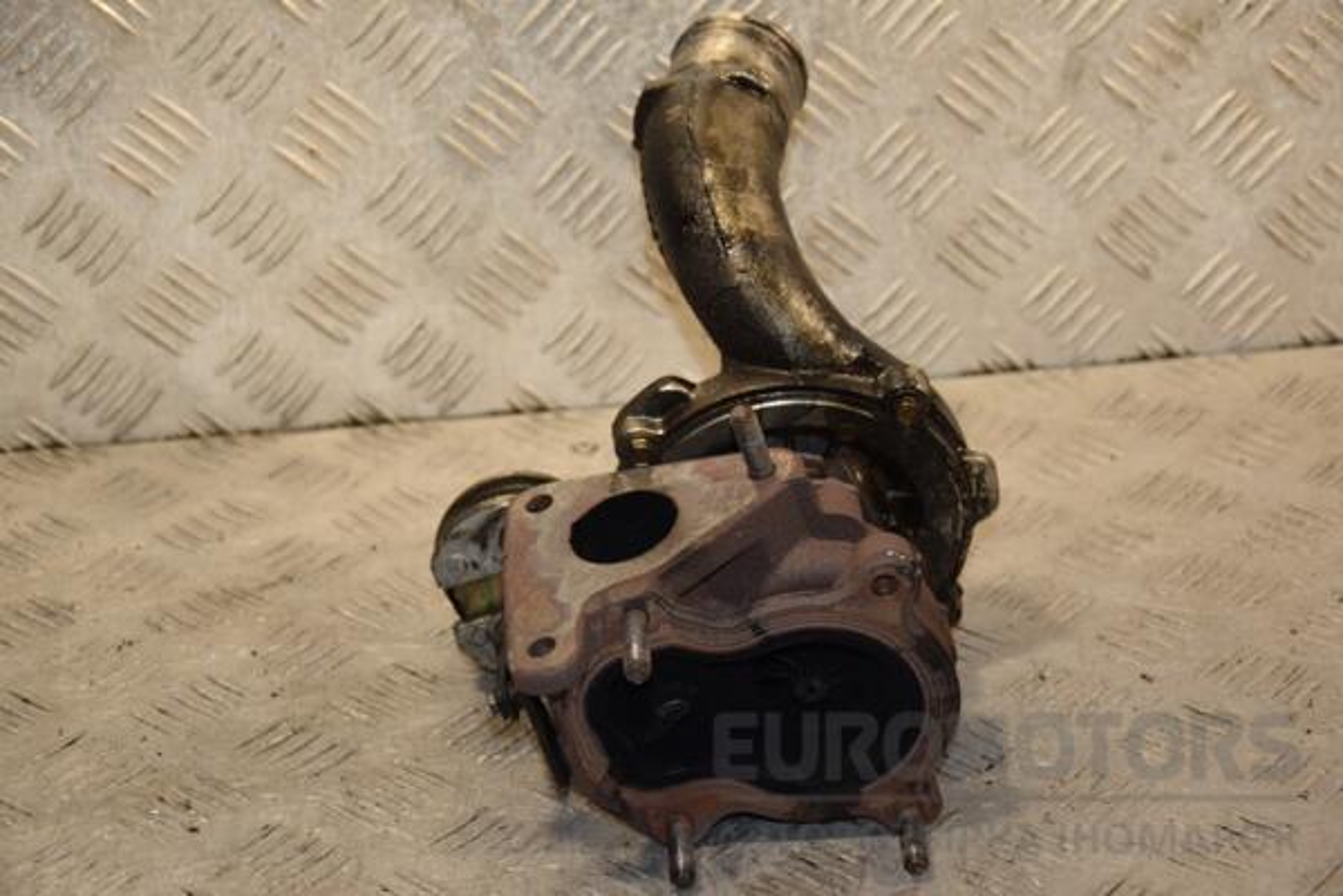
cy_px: 448
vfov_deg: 14.7
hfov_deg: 21.9
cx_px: 672
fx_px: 3469
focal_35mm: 93
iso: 800
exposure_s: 1/200
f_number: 5.6
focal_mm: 62
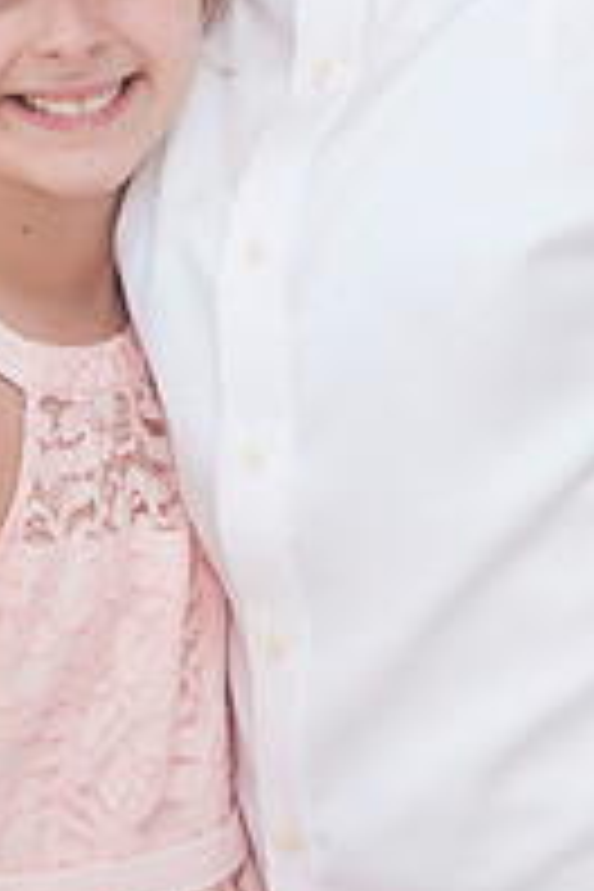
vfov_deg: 14.0
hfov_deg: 9.6
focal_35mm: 143
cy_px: -81
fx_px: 3539
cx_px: 263
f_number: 5.6
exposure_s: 1/250
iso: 400
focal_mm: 42
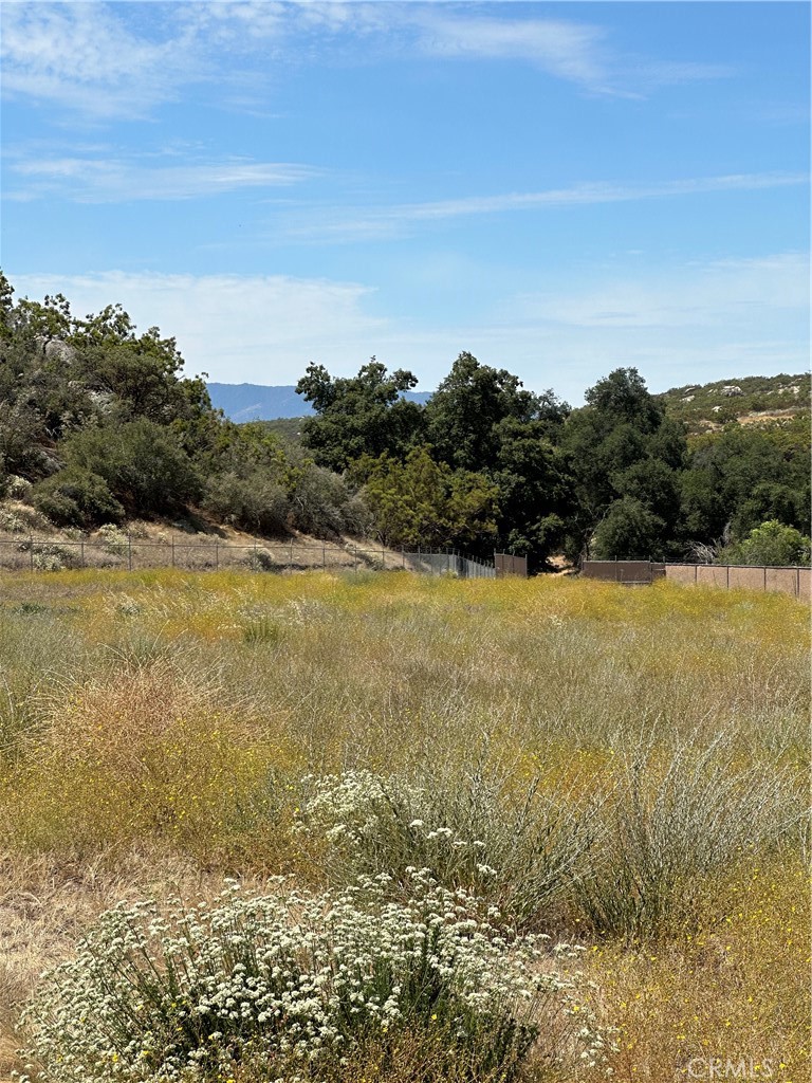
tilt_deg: -2.2
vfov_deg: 25.3
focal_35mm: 77
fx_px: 2408
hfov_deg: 19.1
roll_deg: +1.4
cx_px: 406
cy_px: 542
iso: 32
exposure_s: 1/847
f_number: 2.8
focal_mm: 9
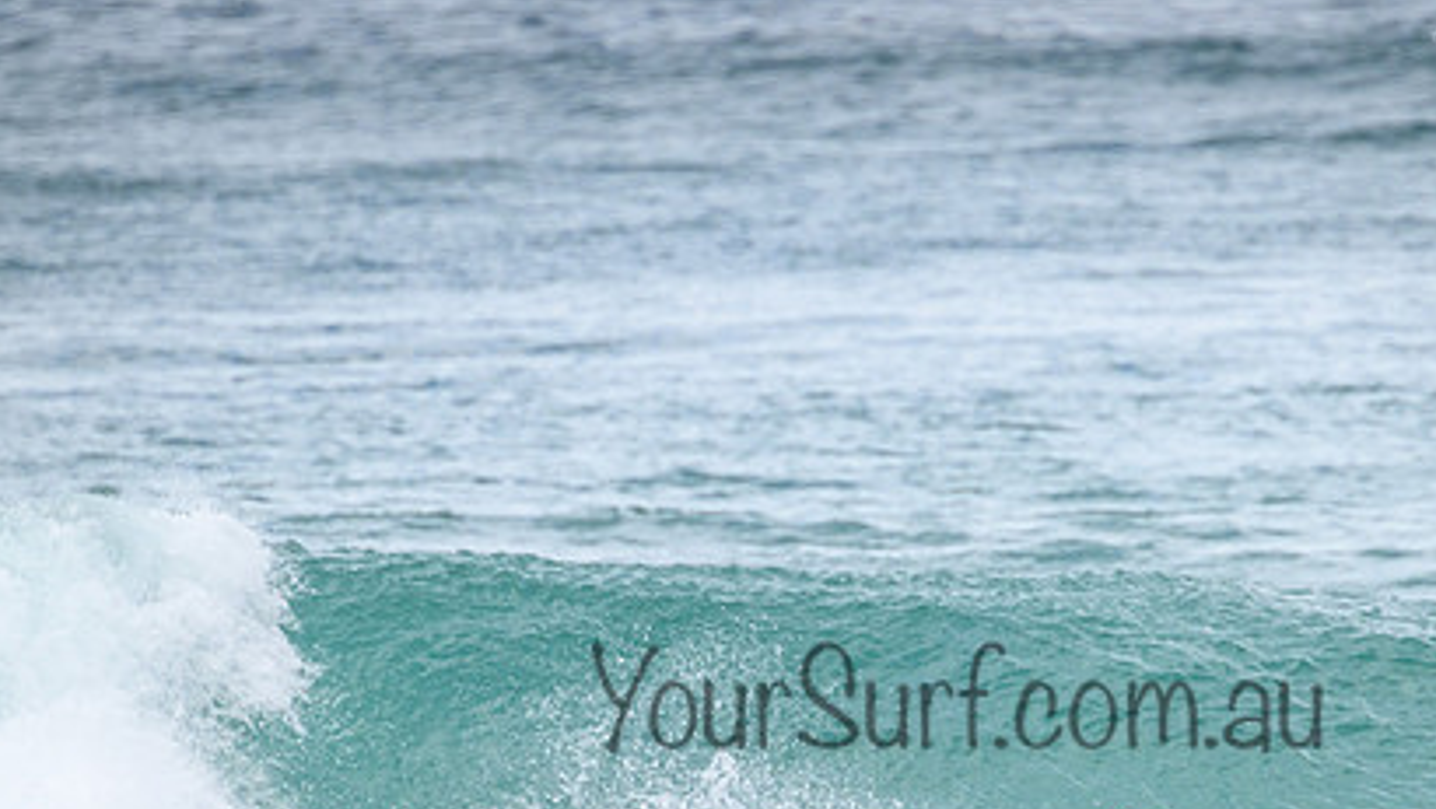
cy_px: 667
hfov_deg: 1.8
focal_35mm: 1186
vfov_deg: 1.0
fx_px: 45177
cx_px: 953
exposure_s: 1/2000
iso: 1100
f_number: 11
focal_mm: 800
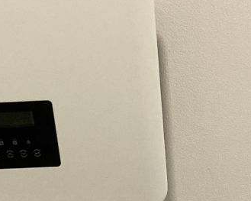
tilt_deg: -24.0
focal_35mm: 85
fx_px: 631
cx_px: 199
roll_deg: +2.8
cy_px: 239
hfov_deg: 22.2
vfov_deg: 17.3
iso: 320
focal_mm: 3.99
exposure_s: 1/60
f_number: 1.8
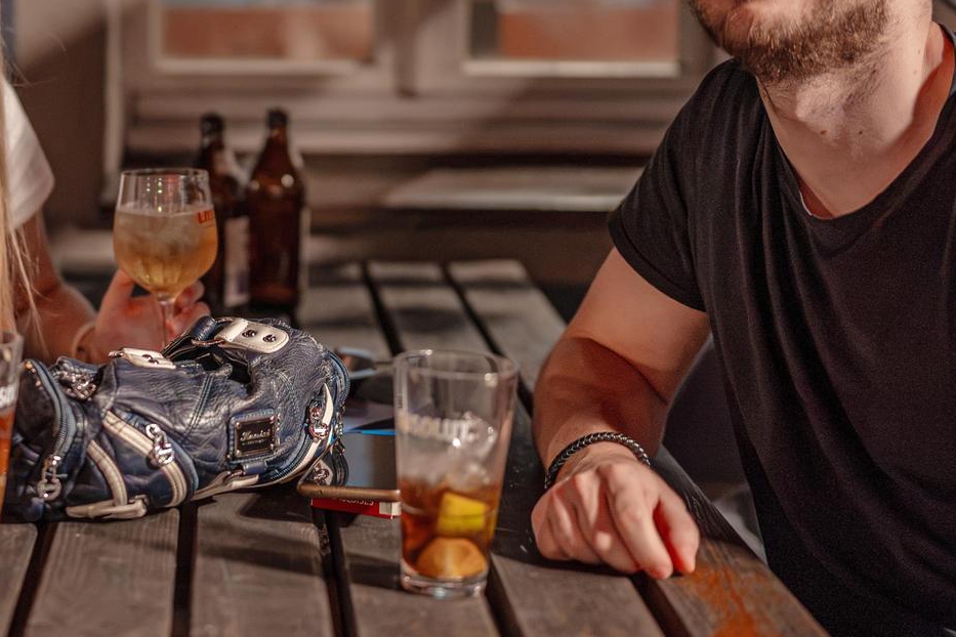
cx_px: 166
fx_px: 1912
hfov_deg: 27.4
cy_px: 211
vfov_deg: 18.9
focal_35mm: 72
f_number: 1.2
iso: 6400
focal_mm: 35
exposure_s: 1/160
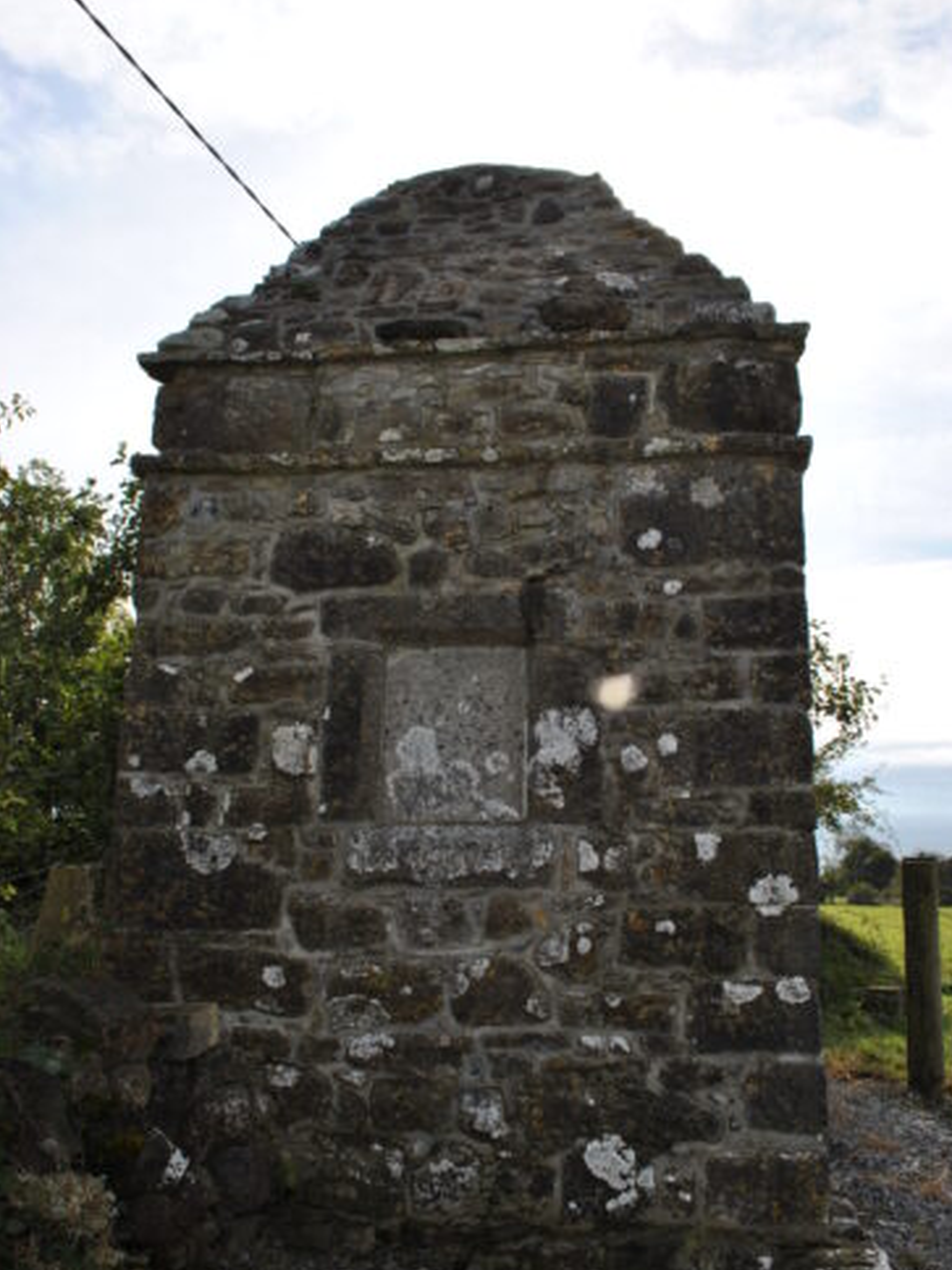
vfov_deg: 60.0
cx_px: 488
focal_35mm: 30
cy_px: 636
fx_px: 1100
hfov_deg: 46.8
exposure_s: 1/200
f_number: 11
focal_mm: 18
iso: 100
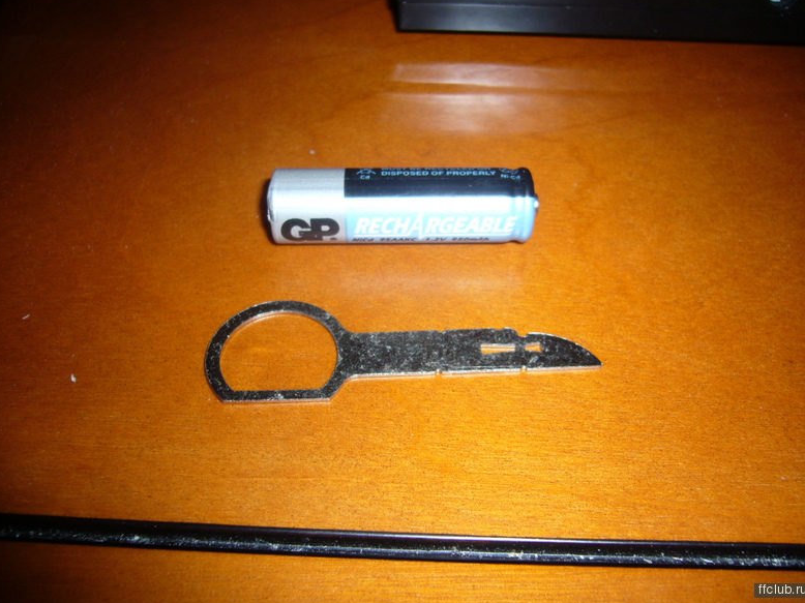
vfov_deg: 39.6
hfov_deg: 51.4
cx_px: 408
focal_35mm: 36
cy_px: 297
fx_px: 837
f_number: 2.8
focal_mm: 5.8
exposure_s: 1/60
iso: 80
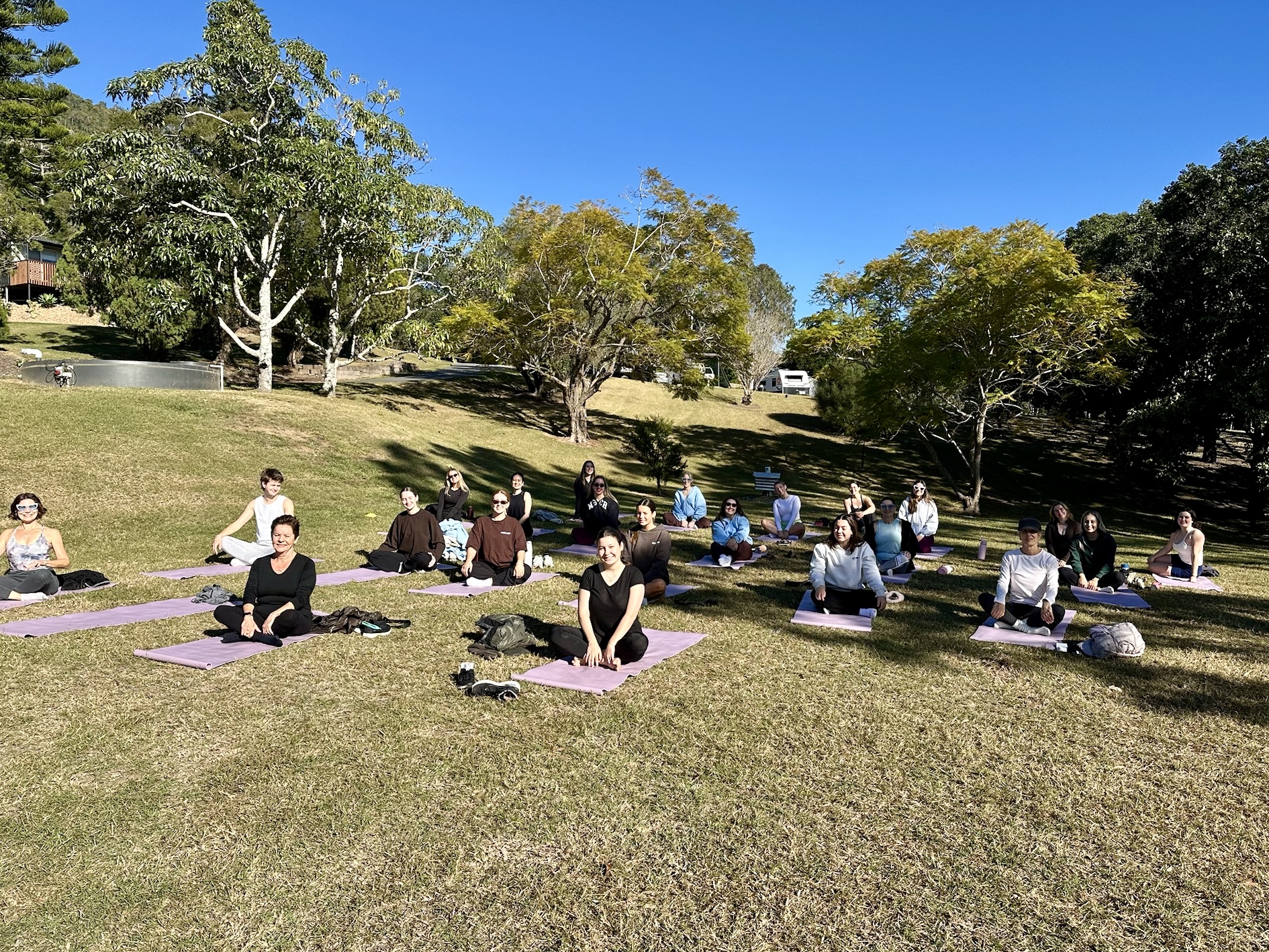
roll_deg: +1.5
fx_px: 953
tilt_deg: +0.1
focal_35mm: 26
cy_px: 467
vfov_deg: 53.1
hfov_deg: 67.3
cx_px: 648
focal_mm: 6.86
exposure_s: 1/3597
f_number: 1.78
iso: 80
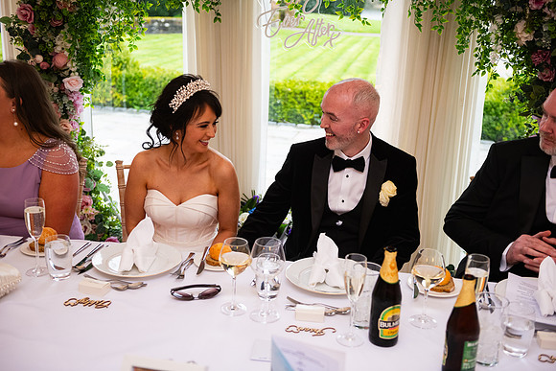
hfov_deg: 44.5
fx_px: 680
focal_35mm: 44
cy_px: 186
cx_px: 278
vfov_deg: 30.5
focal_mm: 44
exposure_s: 1/160
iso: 1000
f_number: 3.5
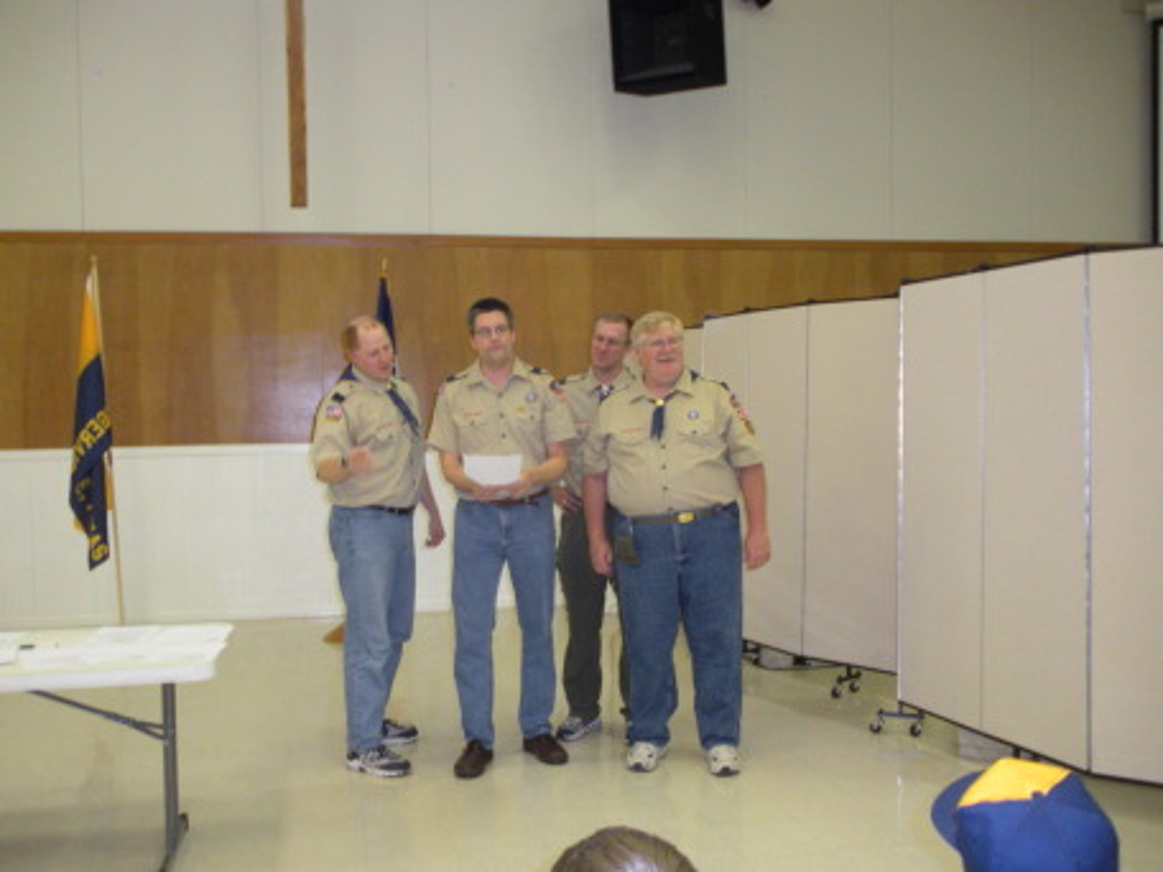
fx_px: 1209
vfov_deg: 39.7
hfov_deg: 51.4
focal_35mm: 36
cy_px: 436
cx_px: 582
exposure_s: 1/37.4
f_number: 3.5
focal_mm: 6.3
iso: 338
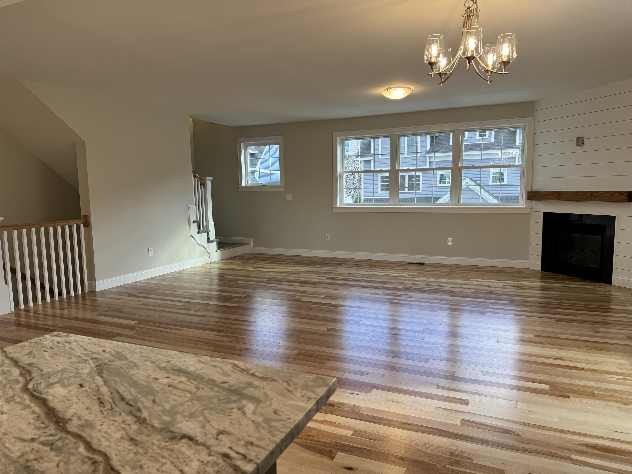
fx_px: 438
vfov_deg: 56.8
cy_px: 237
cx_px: 316
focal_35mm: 24
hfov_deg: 71.6
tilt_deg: -6.8
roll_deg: +0.5
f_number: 1.78
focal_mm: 6.86
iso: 64
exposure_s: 1/120
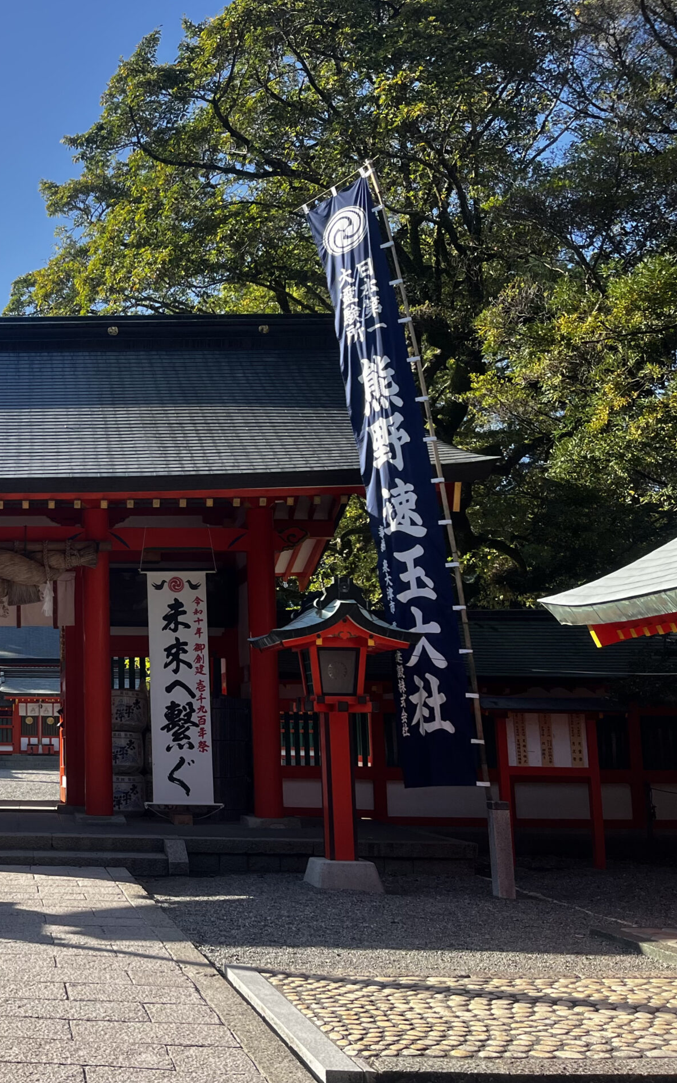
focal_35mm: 37
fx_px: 1092
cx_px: -40
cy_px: 545
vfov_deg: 52.7
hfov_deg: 31.2
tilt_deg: +8.7
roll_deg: +1.3
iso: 50
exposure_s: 1/1672
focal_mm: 5.1
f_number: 1.6
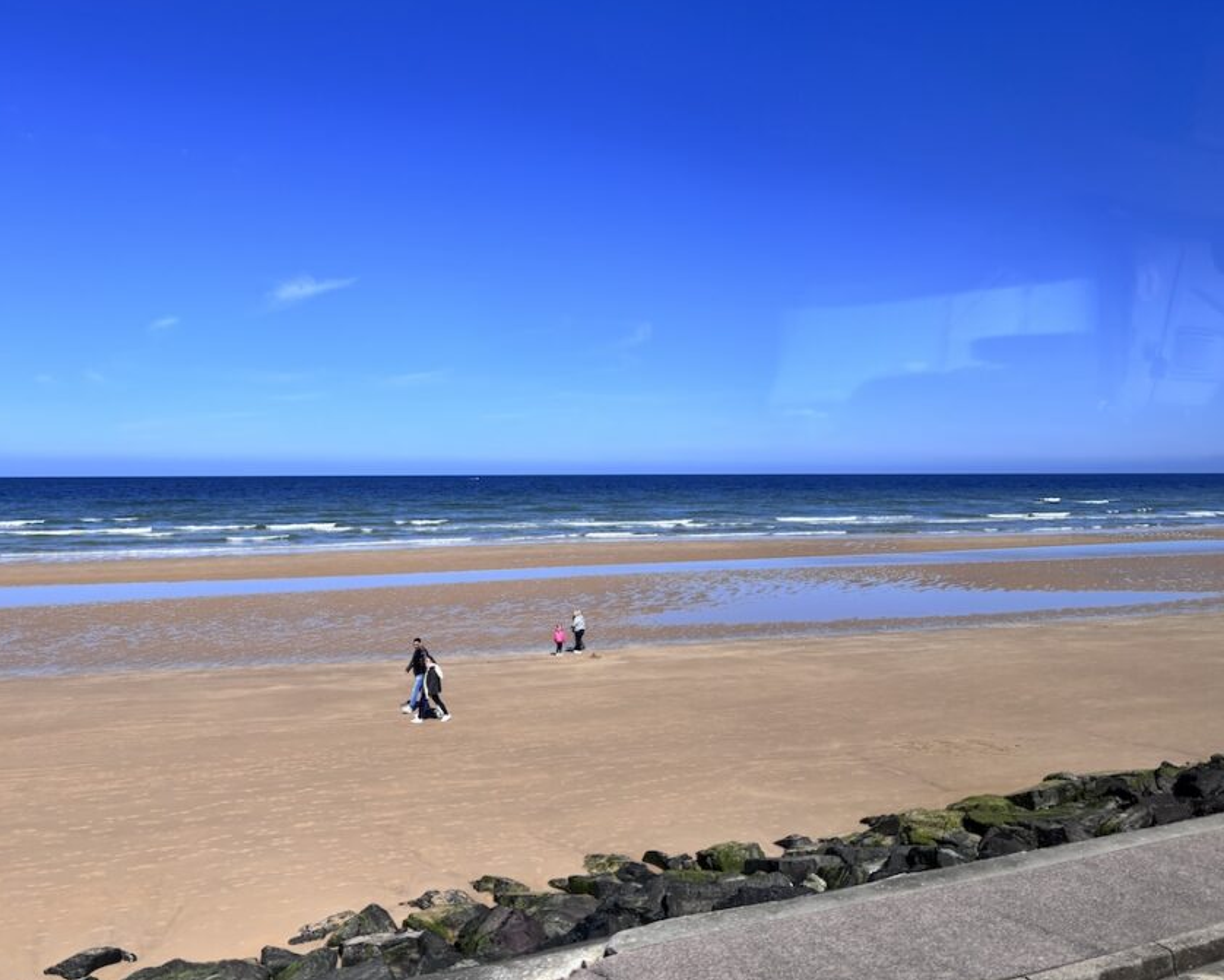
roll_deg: +0.2
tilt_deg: +1.2
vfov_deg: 47.1
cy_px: 453
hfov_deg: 57.2
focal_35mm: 31
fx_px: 1123
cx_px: 618
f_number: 1.6
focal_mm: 5.96
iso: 50
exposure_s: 1/565
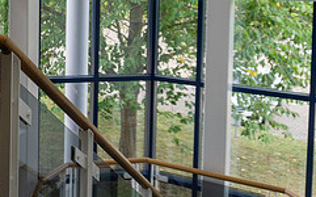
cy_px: -6
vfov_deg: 21.1
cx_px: -14
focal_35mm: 59
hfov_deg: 31.4
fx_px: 508
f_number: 4
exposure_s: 1/60
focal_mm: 16
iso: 100
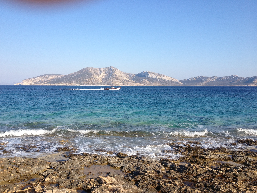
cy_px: 96
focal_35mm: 35
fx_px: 260
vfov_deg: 40.7
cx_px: 128
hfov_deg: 52.6
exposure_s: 1/1200
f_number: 2.4
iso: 50
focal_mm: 4.28
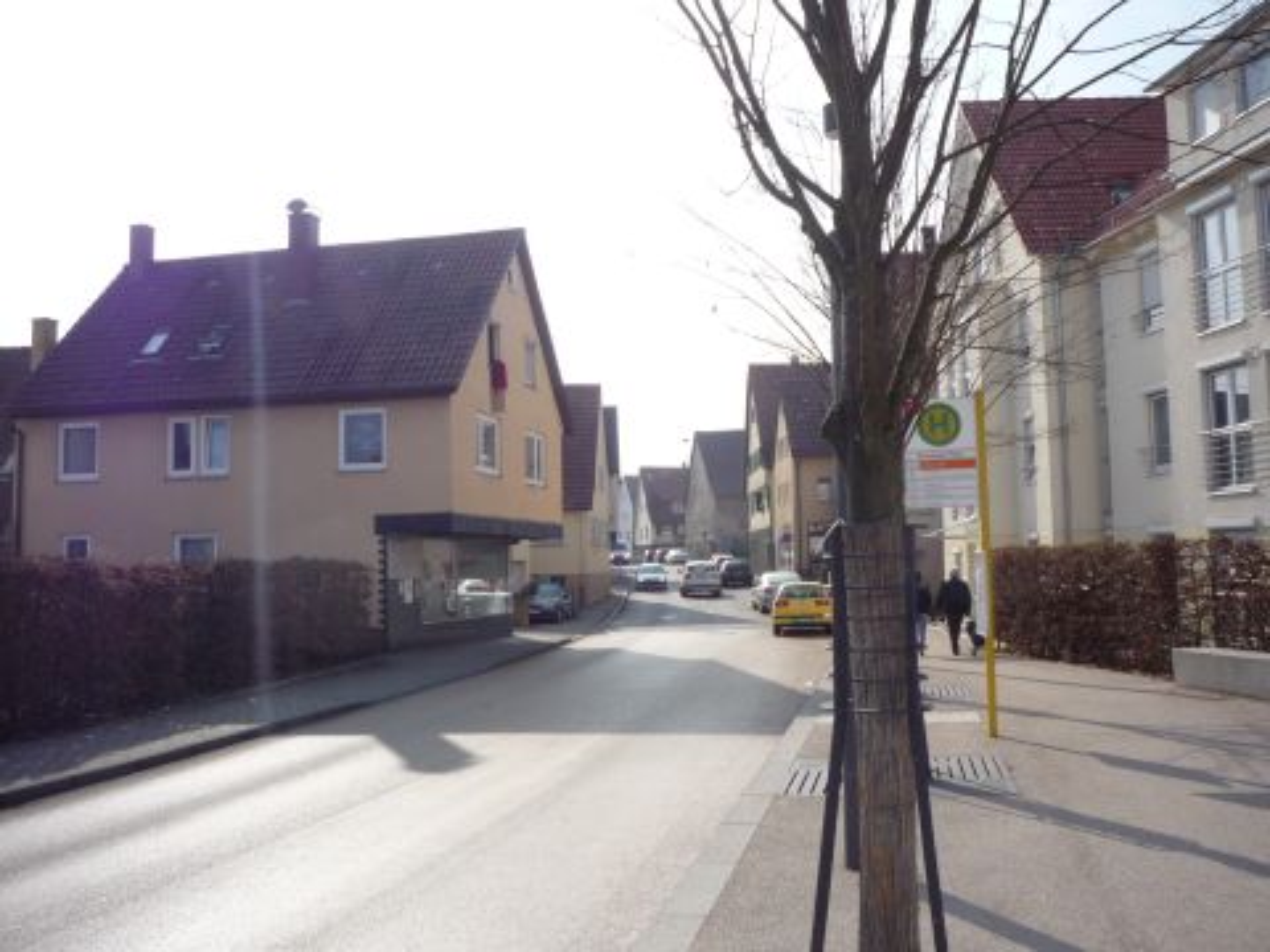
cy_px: 476
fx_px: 1174
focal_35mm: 32
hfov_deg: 56.8
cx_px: 635
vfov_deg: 44.2
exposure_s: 1/400
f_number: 5
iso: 100
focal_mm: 5.2
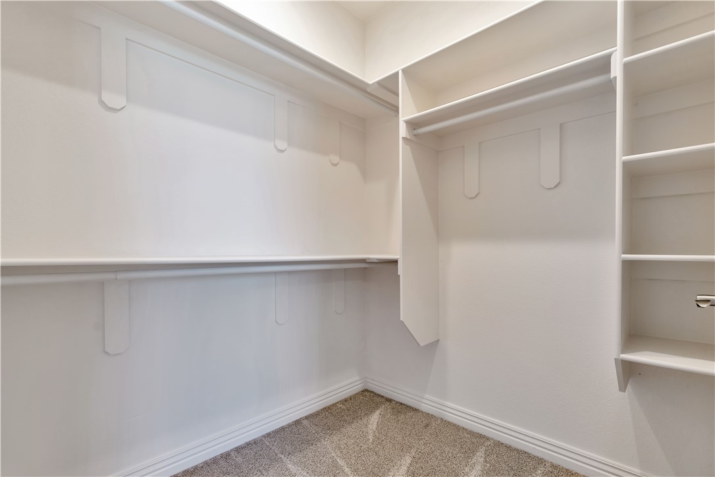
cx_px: 358
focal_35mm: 16
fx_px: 318
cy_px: 238
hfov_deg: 96.7
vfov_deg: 73.7
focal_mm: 16
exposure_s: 1/4
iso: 100
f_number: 6.3
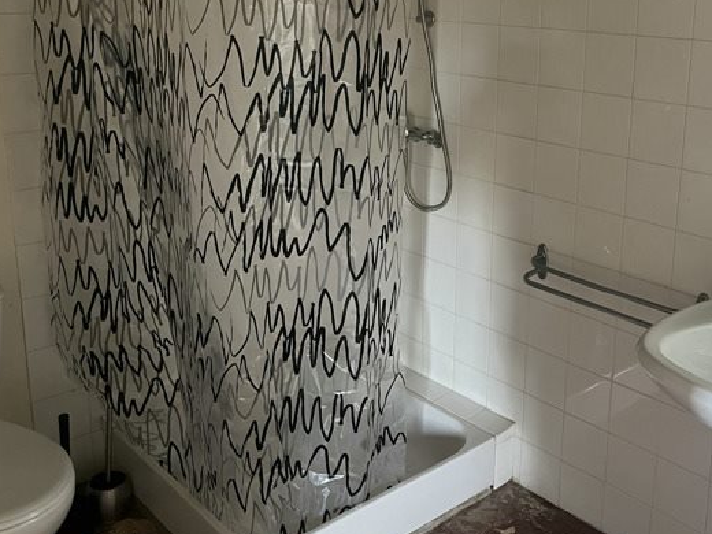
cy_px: 175
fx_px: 823
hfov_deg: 46.1
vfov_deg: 35.6
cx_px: 475
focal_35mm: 40
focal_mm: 5.1
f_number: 1.6
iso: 500
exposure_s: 1/54
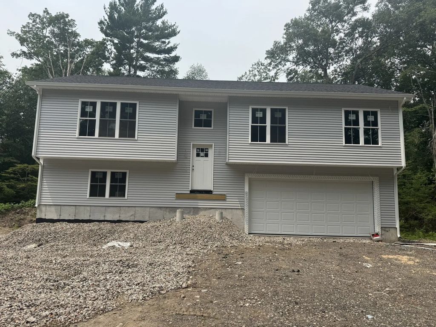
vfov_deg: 56.8
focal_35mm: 24
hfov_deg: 71.6
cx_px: 218
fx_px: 302
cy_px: 164
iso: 80
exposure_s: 1/3413
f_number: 1.78
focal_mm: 6.76
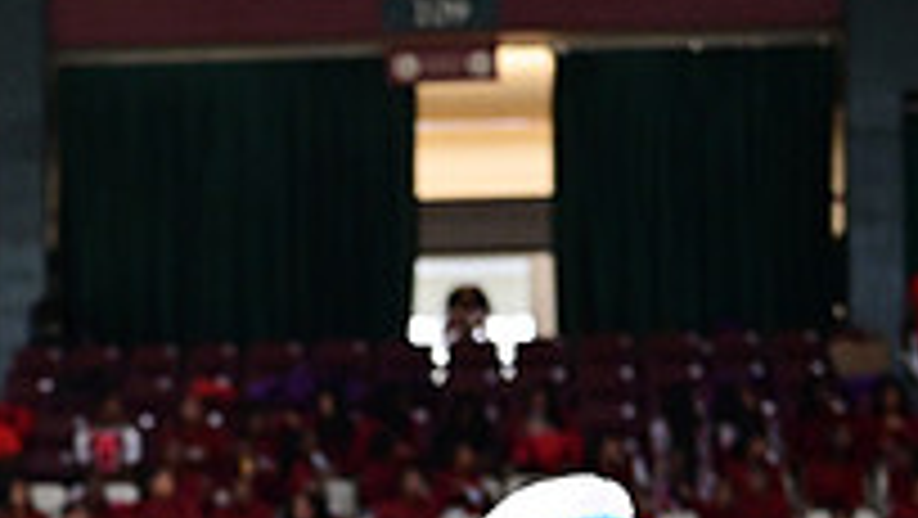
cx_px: -4
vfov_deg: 5.8
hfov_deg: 10.3
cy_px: 802
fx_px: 5066
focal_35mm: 208
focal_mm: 70
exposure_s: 1/1000
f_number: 3.2
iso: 6400
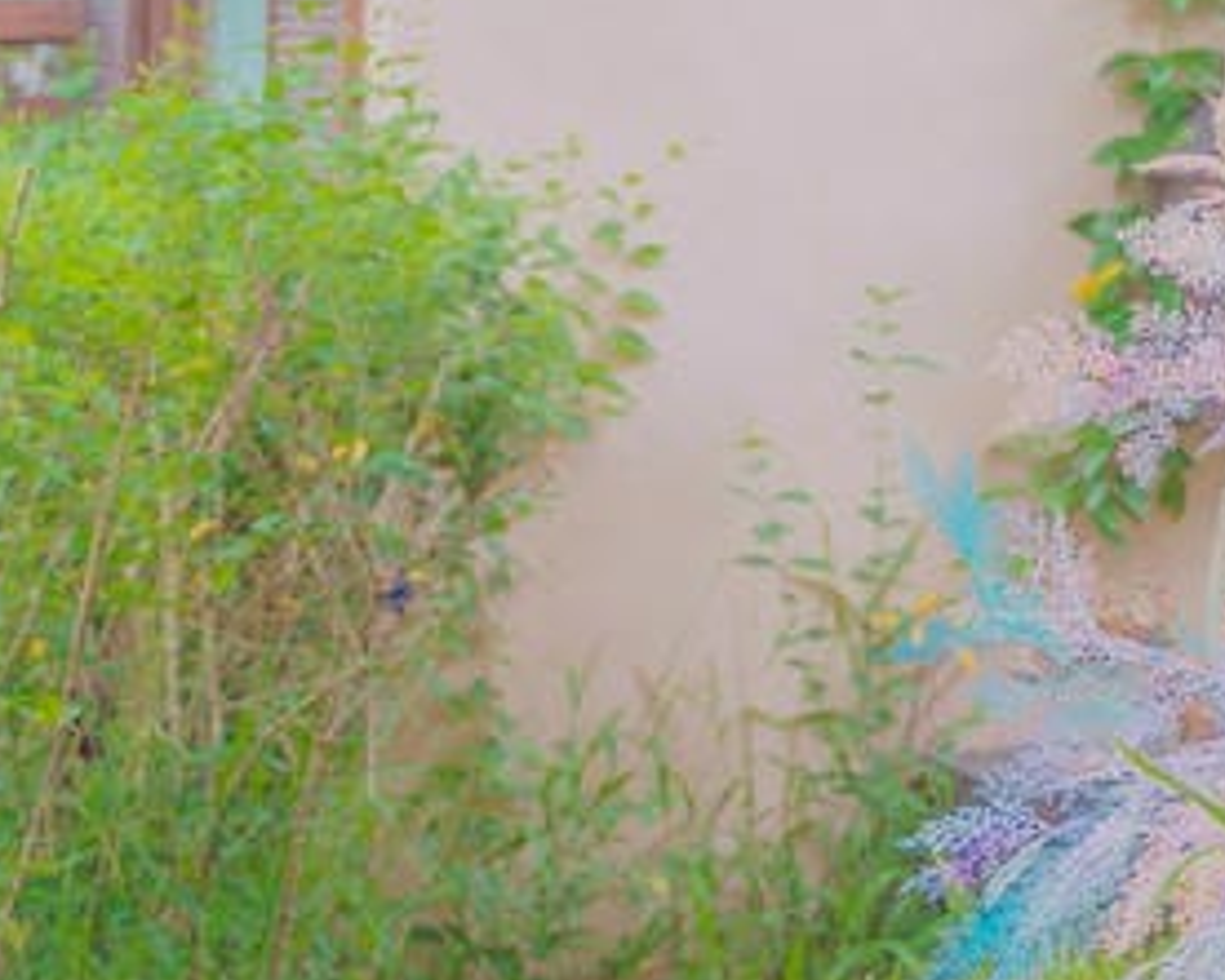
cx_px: 2073
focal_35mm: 143
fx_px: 5186
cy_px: -328
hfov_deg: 12.5
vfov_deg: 10.5
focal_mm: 35
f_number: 2.8
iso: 250
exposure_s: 1/200
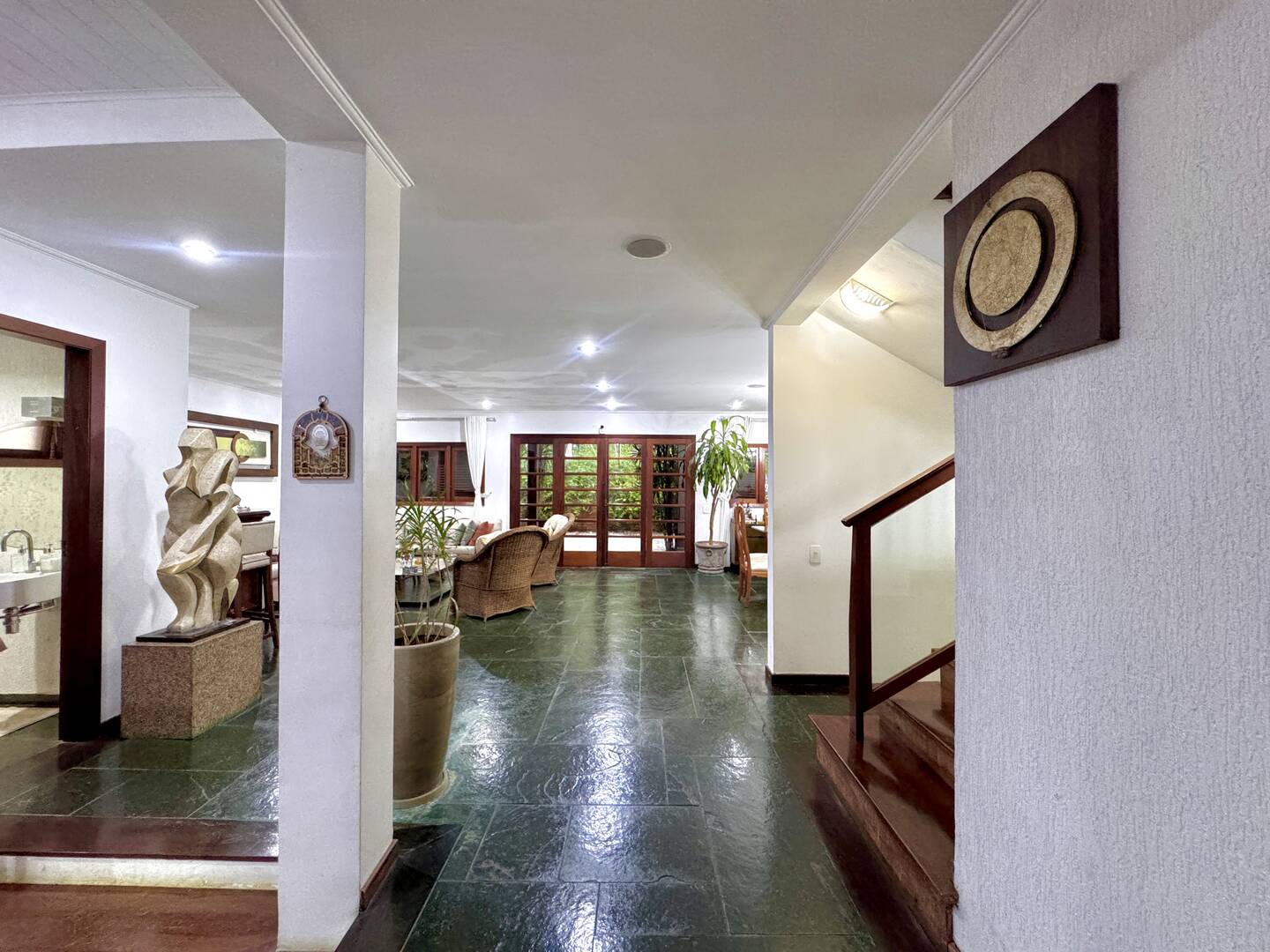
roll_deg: +0.9
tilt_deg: +0.1
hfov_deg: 102.1
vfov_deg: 85.7
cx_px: 635
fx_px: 514
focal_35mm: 14
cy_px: 476
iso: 640
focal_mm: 2.22
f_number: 2.2
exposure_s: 1/60
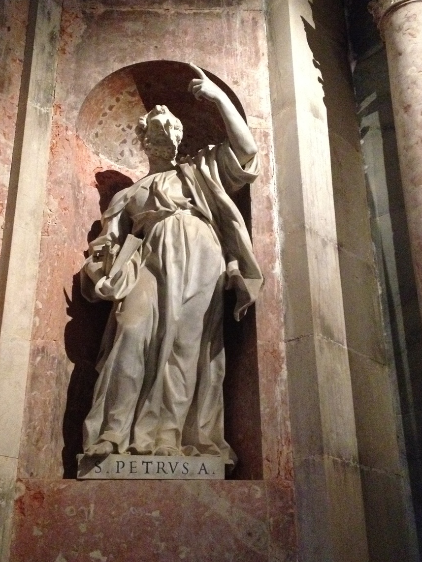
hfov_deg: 29.6
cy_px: 272
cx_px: 176
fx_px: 797
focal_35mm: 49
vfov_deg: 38.9
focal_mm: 4.28
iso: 800
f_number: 2.4
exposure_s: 1/15
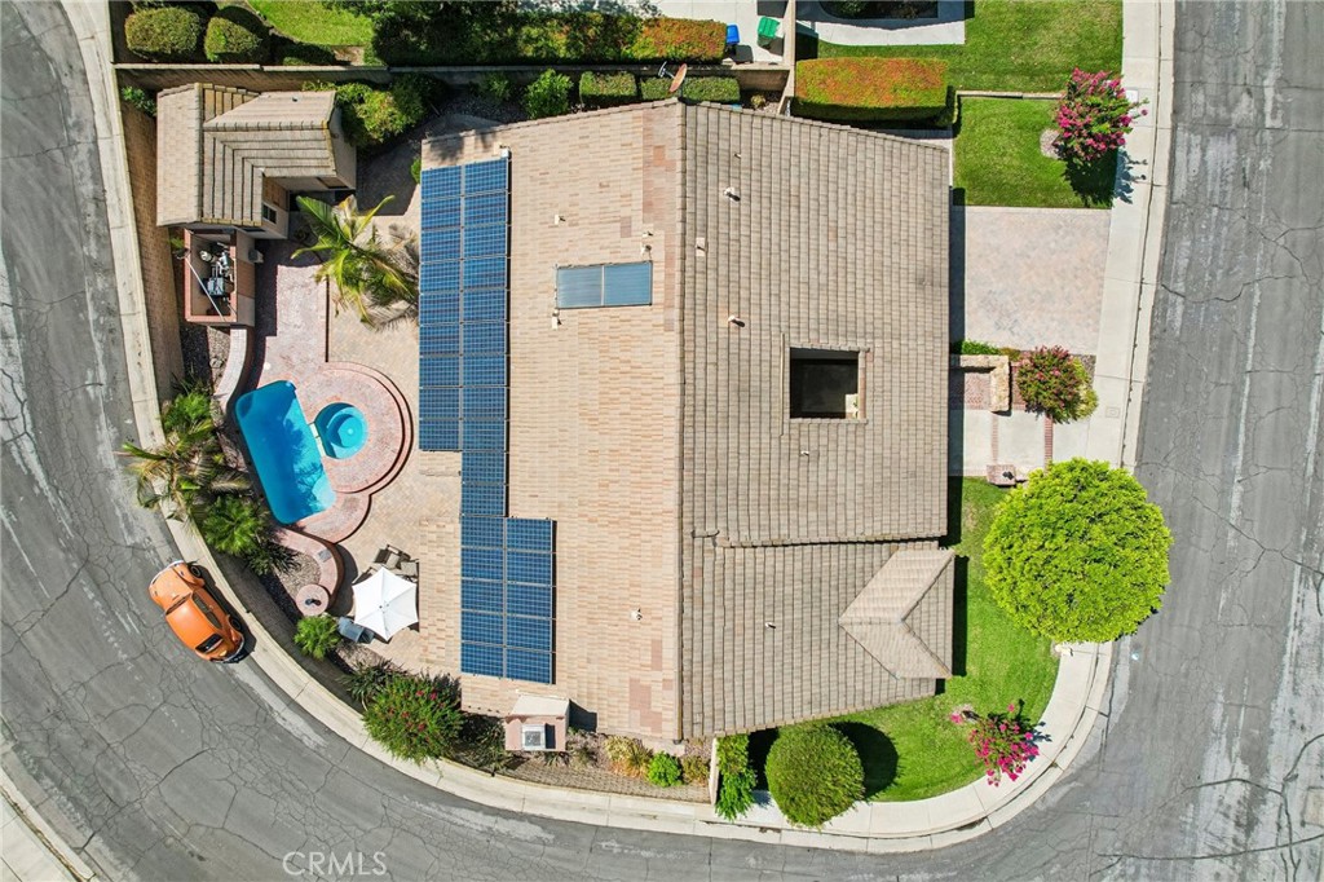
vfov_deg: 57.2
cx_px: 662
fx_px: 809
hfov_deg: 78.6
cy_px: 441
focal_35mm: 22
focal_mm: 8.4
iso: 110
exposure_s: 1/2000
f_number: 2.8
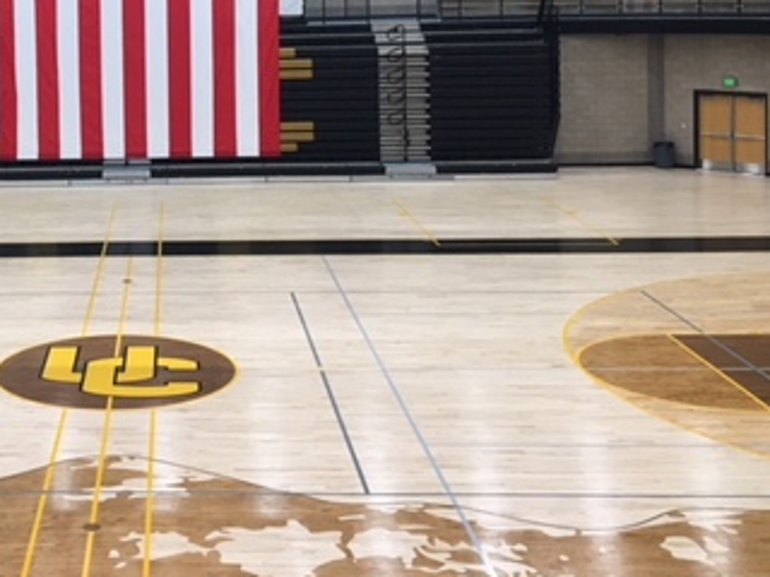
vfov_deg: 24.4
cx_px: 70
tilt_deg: -1.6
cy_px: 43
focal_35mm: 58
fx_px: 1290
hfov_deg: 31.6
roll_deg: +1.3
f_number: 2.2
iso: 40
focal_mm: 4.15
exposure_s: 1/30
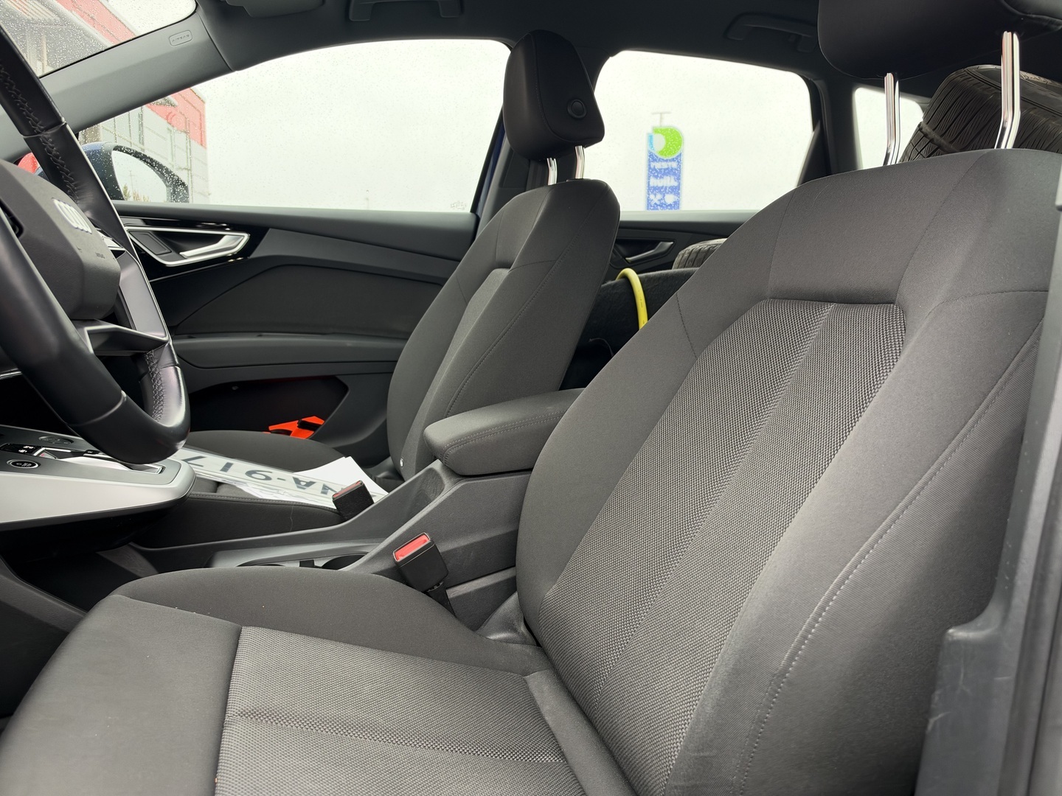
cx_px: 531
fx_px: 736
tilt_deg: -7.6
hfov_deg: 71.6
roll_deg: +0.2
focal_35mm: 24
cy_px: 398
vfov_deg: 56.8
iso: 250
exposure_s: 1/121
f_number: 1.8
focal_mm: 6.93
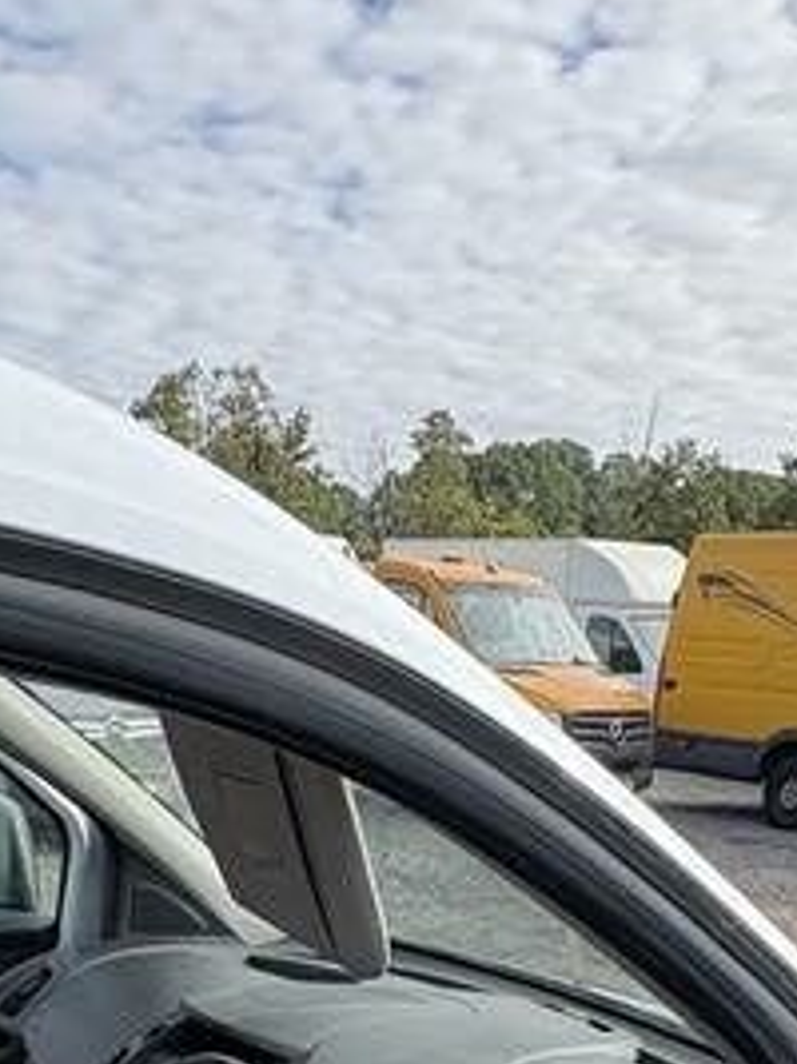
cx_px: 243
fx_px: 1444
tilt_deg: -13.8
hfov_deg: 30.5
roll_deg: +0.0
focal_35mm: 47
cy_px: 1108
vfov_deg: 35.8
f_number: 2.2
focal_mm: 2.22
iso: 64
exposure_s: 1/620
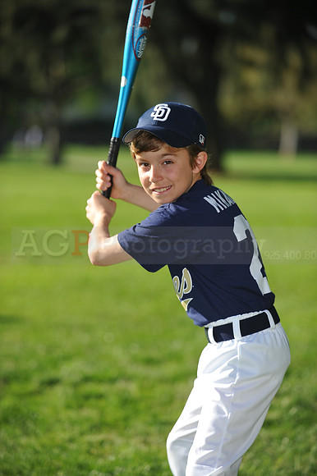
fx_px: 1917
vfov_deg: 14.2
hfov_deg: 9.5
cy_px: 238
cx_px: 158
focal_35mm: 145
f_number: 4
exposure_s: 1/1250
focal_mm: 145
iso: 200
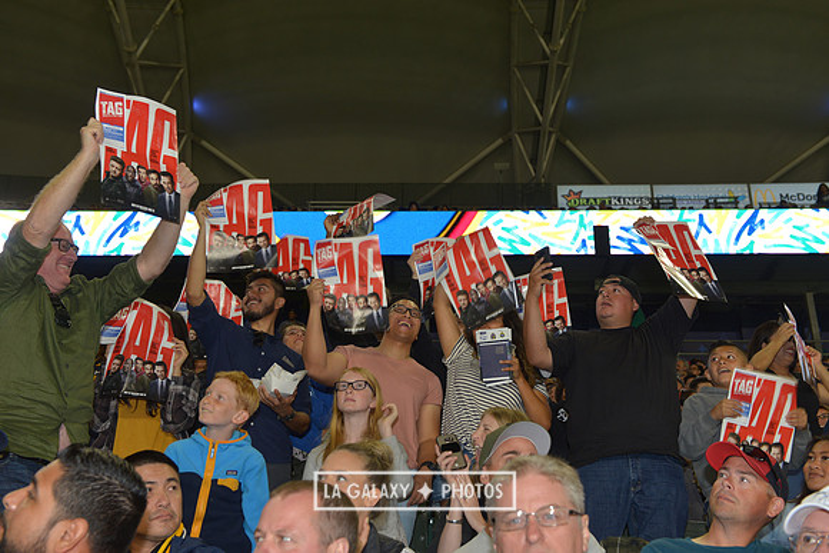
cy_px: 276
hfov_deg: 43.6
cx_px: 414
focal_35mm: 45
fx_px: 1036
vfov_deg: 29.9
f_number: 5.6
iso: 320
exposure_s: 1/60
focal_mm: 45
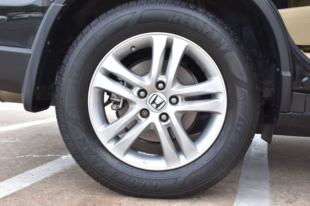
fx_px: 349
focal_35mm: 40
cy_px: 103
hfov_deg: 47.9
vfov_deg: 33.0
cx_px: 155
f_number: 8
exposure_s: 1/125
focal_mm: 27
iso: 400
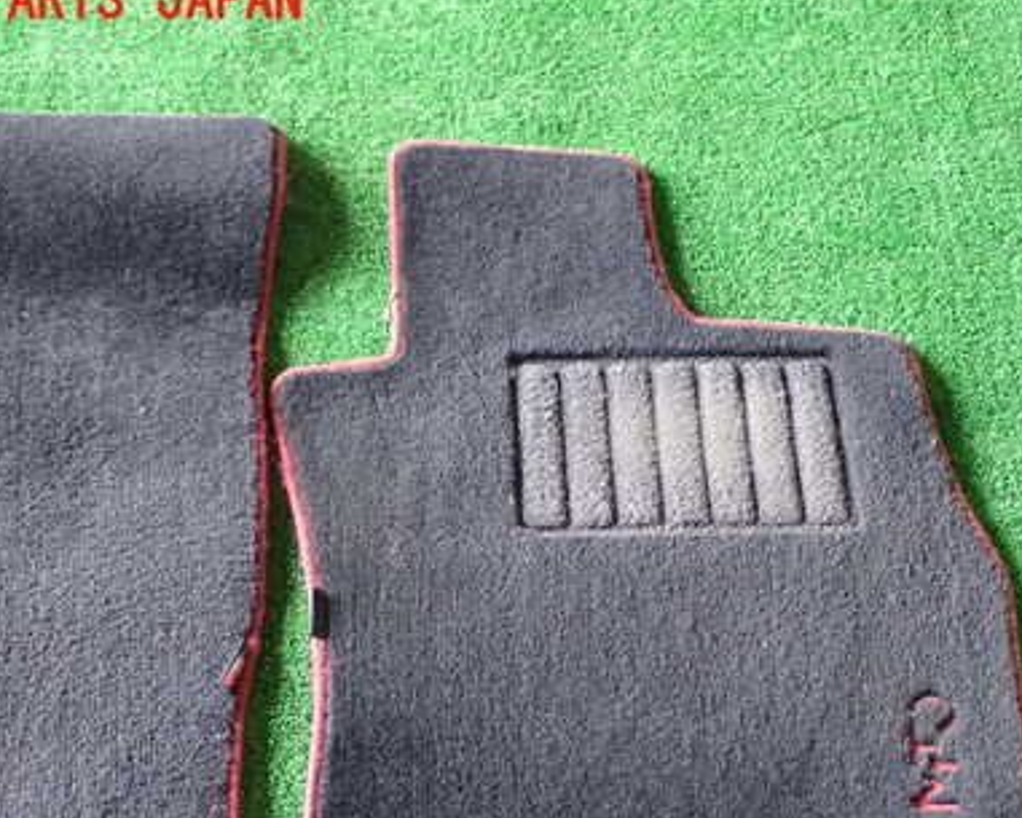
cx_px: 620
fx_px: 2511
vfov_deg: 18.4
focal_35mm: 83
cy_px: 571
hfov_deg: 23.0
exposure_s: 1/50
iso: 500
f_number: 3.3
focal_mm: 9.65
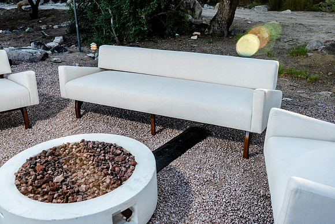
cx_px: 168
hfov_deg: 55.9
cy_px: 112
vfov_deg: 39.0
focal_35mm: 34
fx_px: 316
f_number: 5.6
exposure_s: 1/100
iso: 200
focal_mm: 30
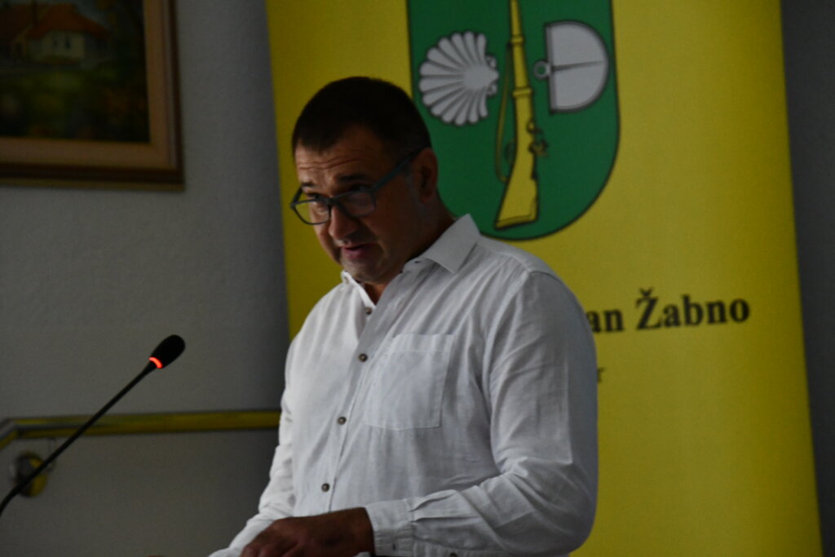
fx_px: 5034
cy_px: 278
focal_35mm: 217
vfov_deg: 6.3
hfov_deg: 9.5
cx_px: 418
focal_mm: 145
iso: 4000
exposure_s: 1/160
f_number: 5.6
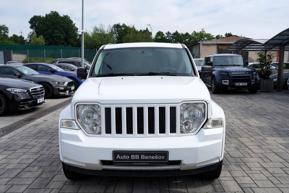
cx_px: 143
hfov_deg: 57.2
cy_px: 101
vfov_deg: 40.0
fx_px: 265
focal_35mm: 33
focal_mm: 31
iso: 100
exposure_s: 1/320
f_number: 8
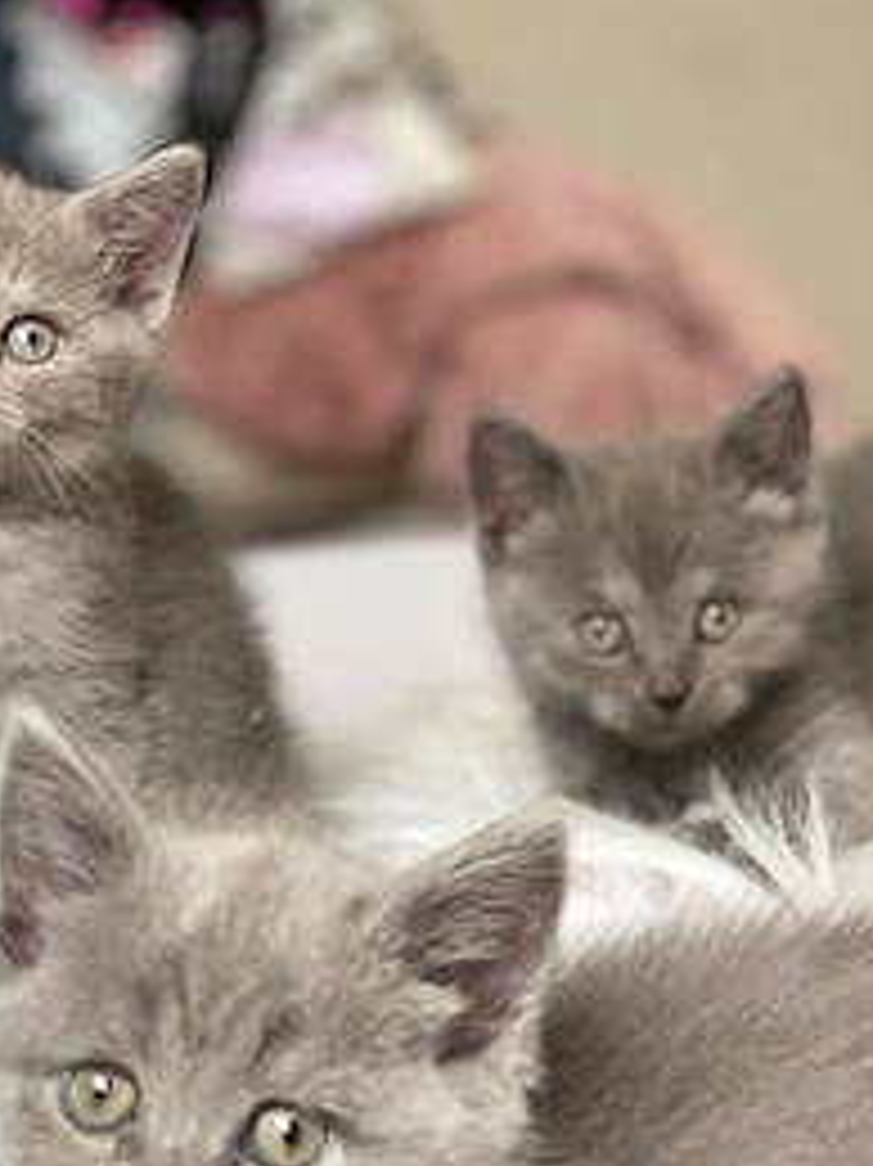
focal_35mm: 99
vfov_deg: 19.8
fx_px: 3332
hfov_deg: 14.9
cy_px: 783
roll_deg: -3.8
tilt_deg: -15.4
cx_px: 302
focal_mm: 7.5
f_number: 2.2
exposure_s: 1/121
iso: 250
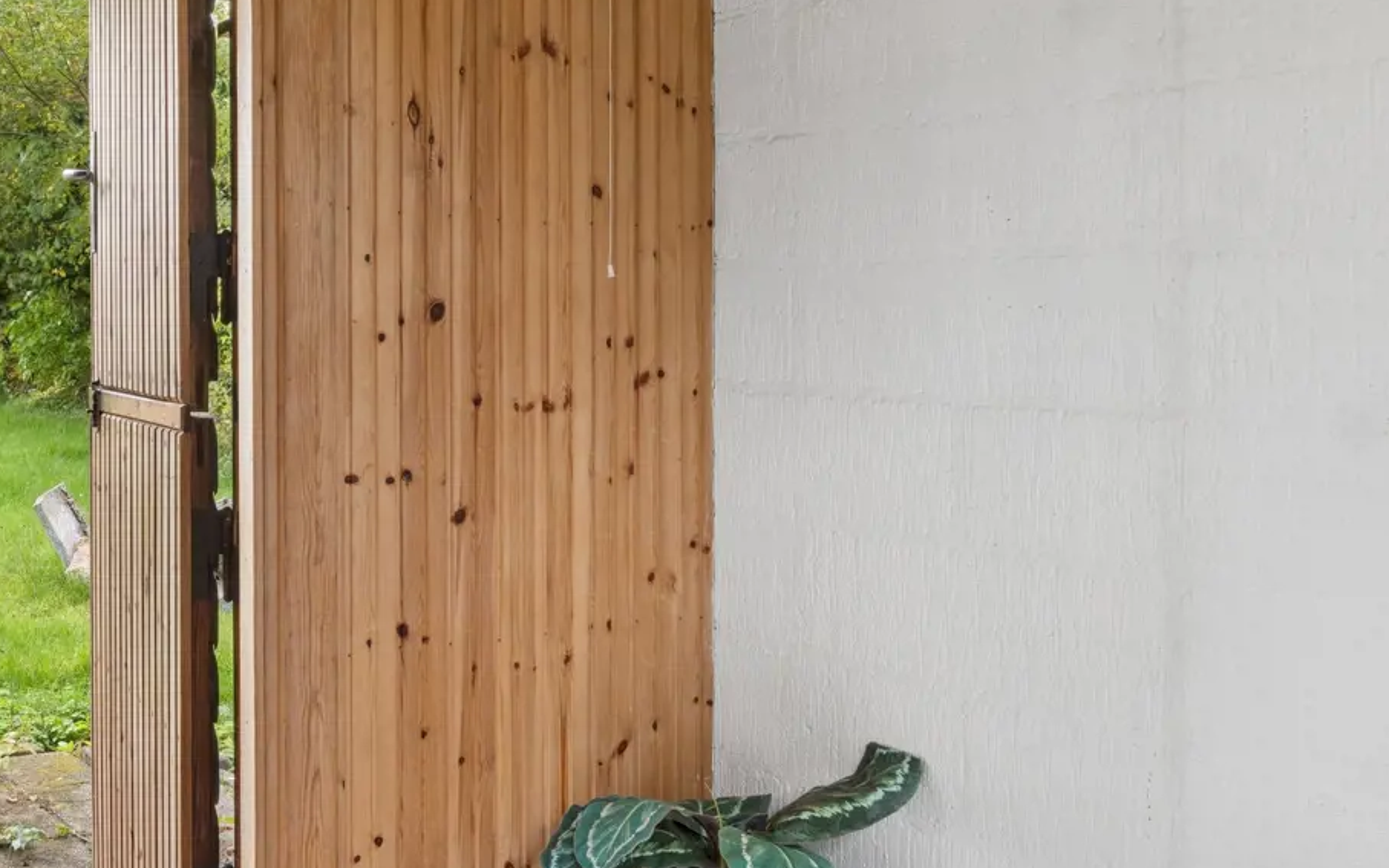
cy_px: 291
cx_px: 245
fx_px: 1593
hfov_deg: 44.4
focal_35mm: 42
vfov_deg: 30.3
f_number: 8
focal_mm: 13
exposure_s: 1/1.67
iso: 200
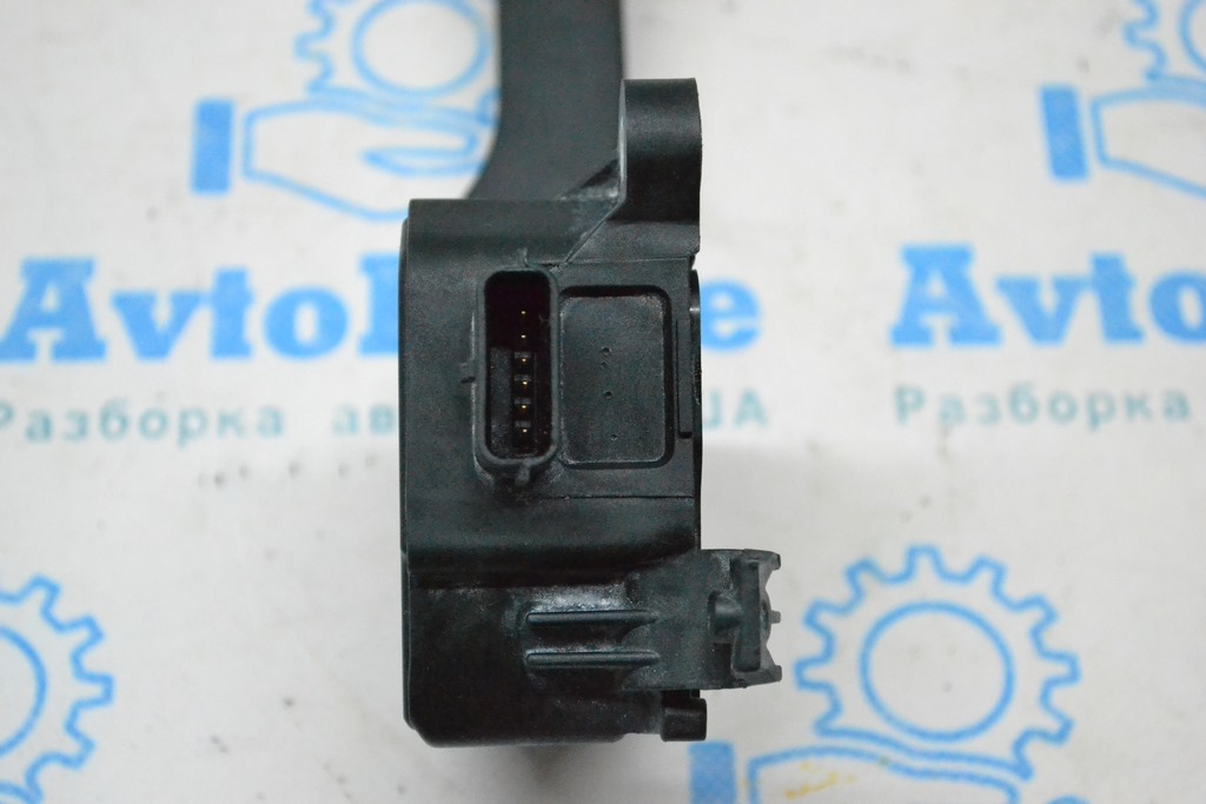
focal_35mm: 75
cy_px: 402
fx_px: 2513
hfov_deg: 27.0
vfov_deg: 18.2
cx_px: 603
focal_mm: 50
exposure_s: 1/800
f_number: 5.6
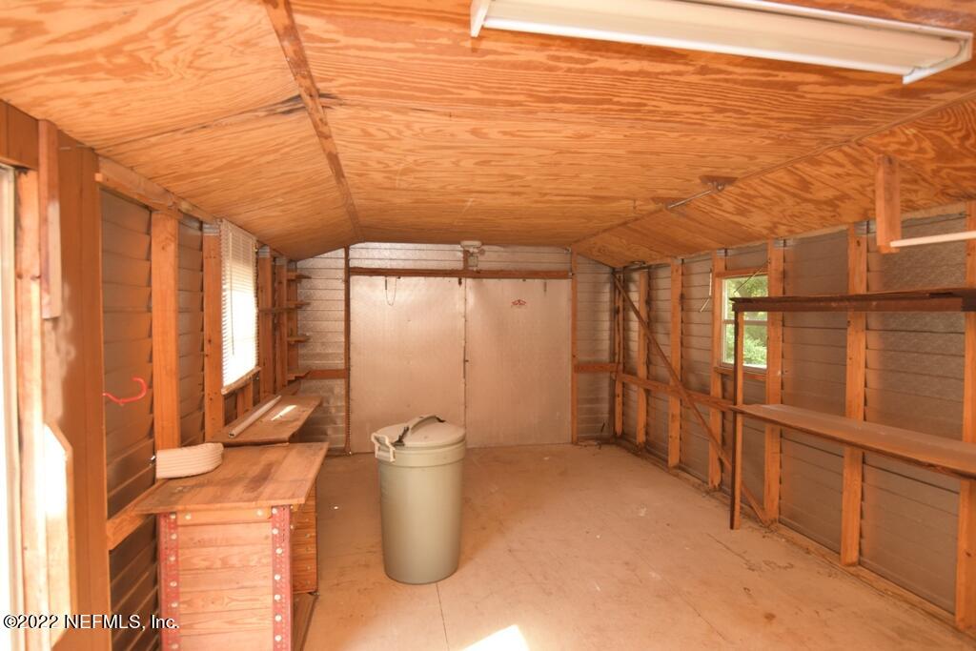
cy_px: 326
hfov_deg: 85.4
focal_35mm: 20
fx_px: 529
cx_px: 488
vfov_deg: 63.2
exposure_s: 1/125
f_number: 5.6
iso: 560
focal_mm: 13
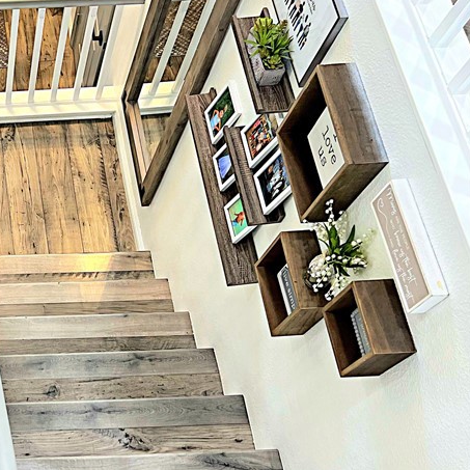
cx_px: -57
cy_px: 257
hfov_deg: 29.3
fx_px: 799
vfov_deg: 32.8
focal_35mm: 52
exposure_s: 1/60
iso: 80
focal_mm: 5.7
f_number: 1.5
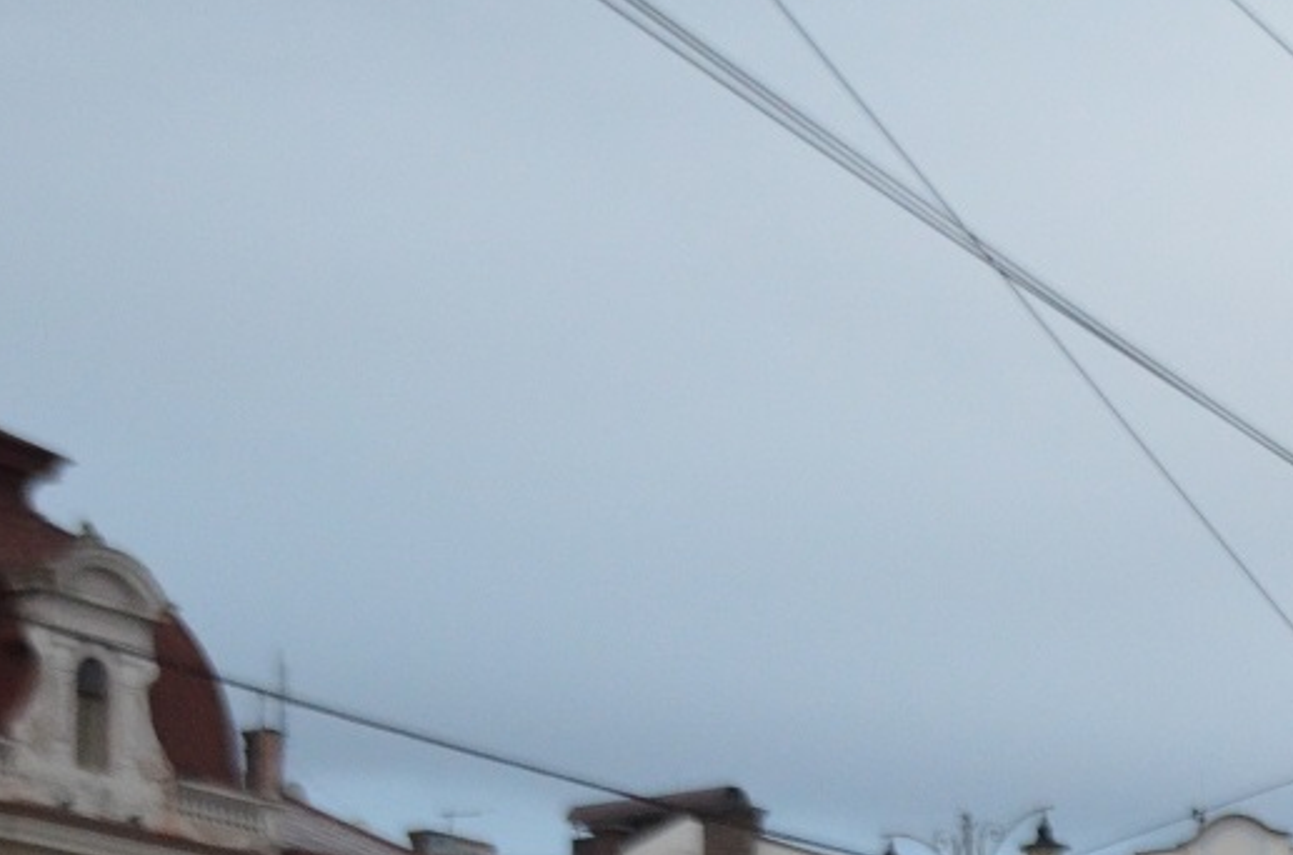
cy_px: 1284
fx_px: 4658
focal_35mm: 130
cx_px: 1671
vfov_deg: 10.2
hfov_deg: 15.1
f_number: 4.5
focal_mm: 28
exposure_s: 1/320
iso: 1600
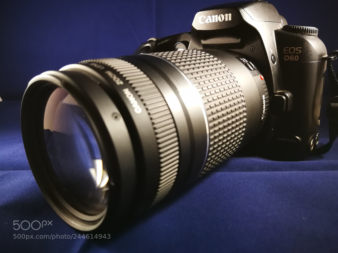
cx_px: 169
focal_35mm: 27
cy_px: 126
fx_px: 264
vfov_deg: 51.4
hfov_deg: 65.3
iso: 320
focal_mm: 3.95
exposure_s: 1/25
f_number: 11
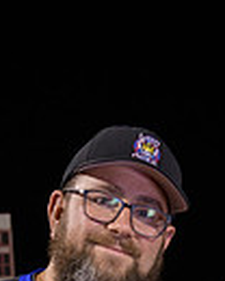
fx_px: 1299
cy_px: 452
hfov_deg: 9.9
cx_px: 180
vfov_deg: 11.7
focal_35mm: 156
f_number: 5
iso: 2000
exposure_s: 1/80
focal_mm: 48
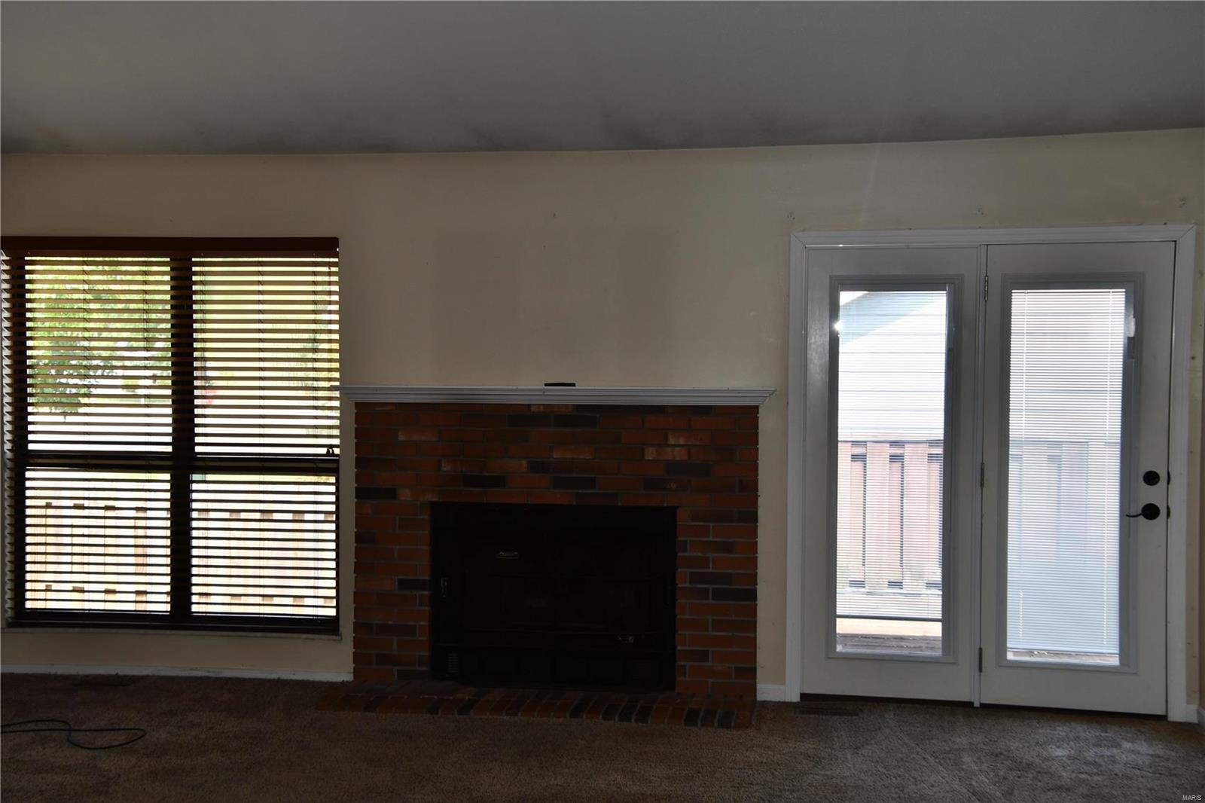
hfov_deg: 42.8
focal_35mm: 46
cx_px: 602
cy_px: 402
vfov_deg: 29.2
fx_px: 1539
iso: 400
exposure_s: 1/250
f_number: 5
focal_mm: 31
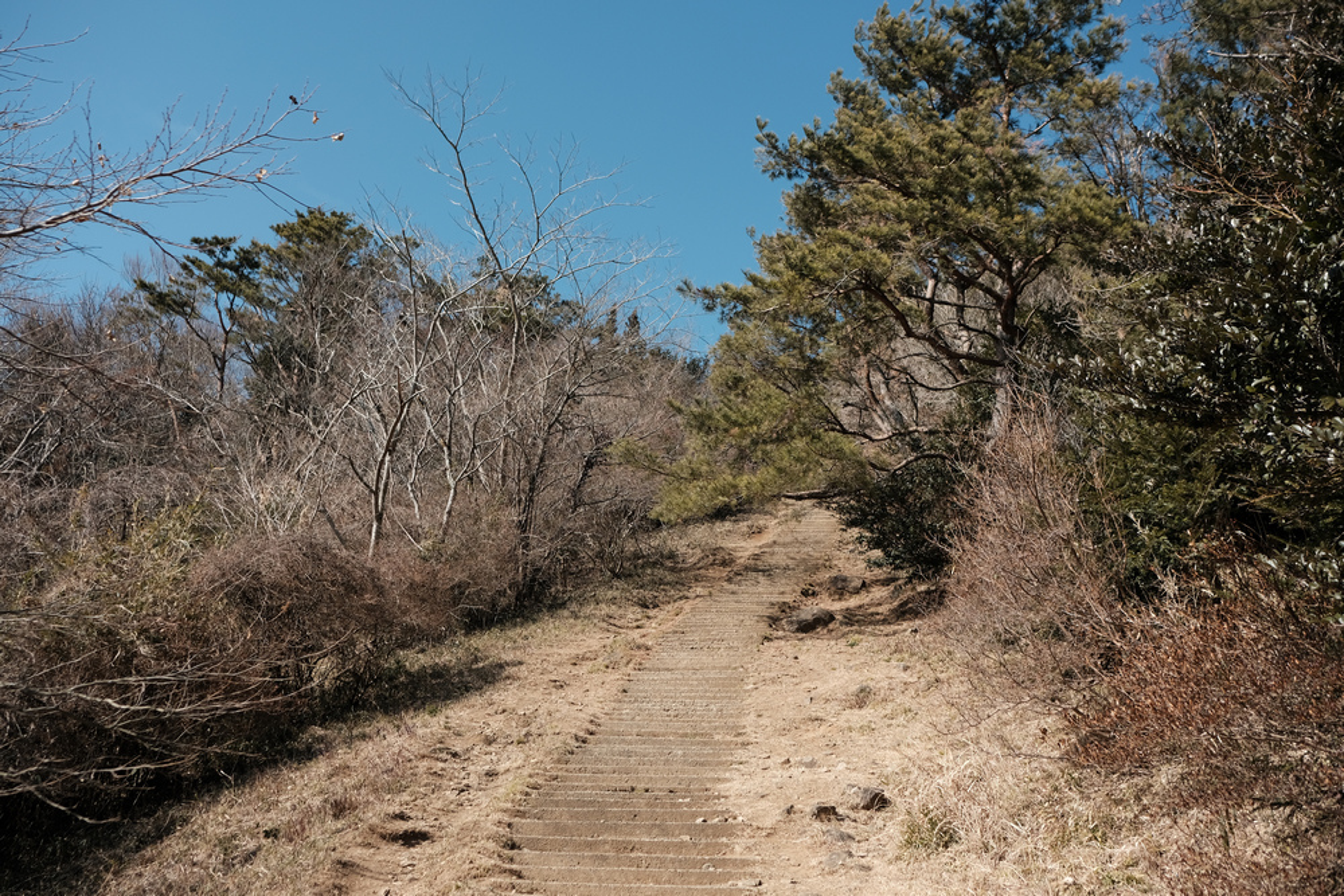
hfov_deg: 54.4
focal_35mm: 35
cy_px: 448
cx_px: 672
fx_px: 1307
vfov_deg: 37.9
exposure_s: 1/1500
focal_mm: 23
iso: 200
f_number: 3.6
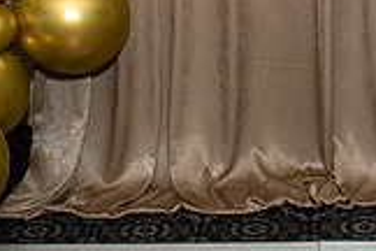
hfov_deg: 18.4
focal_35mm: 110
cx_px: 299
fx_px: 1149
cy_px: -160
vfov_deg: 11.7
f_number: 9
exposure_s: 1/250
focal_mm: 20
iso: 640
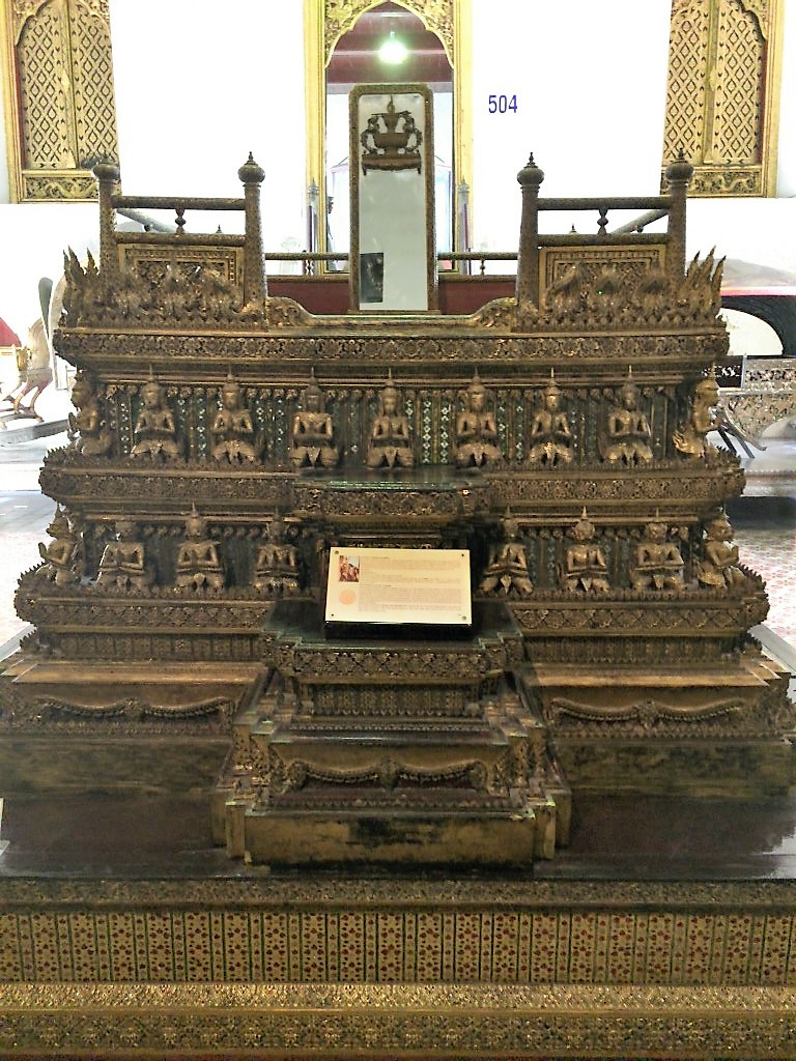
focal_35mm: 29
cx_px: 398
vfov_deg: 61.7
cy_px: 530
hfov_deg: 48.2
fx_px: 889
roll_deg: +0.7
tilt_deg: -10.7
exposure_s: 1/30
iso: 500
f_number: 2.2
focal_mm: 4.15
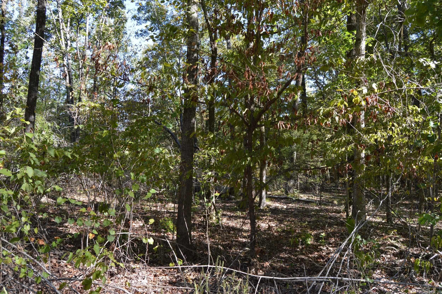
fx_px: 331
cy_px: 147
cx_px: 221
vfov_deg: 47.8
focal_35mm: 27
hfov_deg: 67.4
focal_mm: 18
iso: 250
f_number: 5.6
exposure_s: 1/125
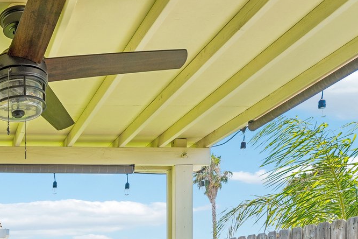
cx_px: -27
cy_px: 286
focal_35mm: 40
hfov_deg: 40.2
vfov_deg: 29.0
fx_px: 398
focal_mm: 13
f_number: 8
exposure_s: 1/60
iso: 100
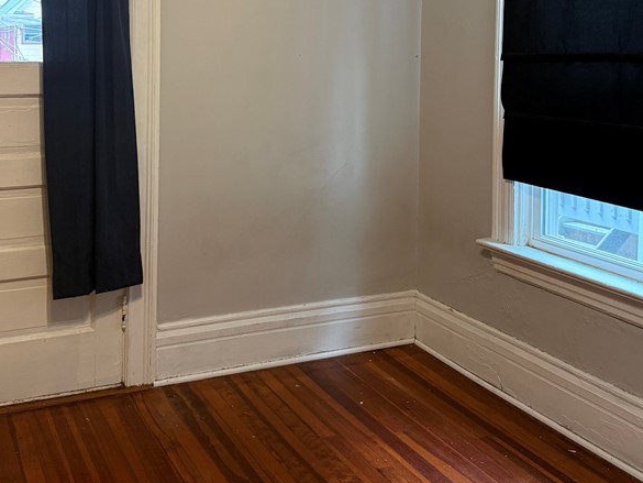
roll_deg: -0.7
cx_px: 267
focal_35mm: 42
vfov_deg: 33.0
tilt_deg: -0.6
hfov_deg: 44.6
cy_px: 73
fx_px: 780
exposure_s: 1/60
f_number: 1.78
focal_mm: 6.76
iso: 250
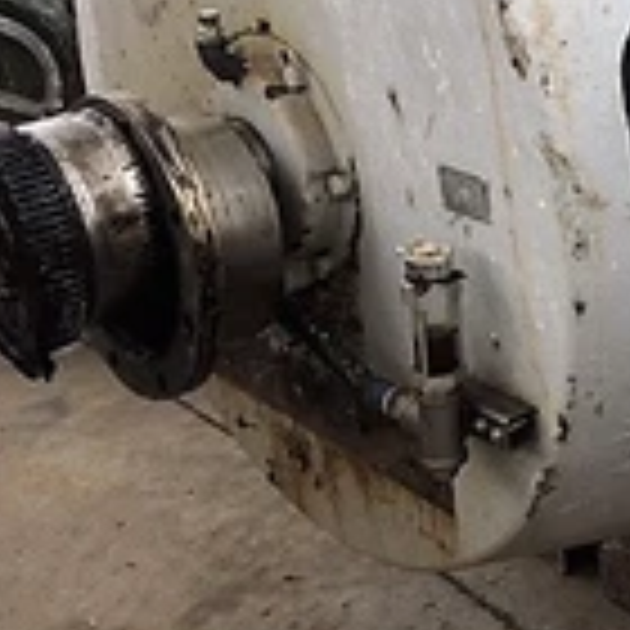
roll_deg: +1.2
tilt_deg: -17.2
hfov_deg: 21.8
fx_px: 1503
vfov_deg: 23.3
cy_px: 112
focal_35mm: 73
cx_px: 774
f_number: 2.2
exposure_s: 1/127
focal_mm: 4.15
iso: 25
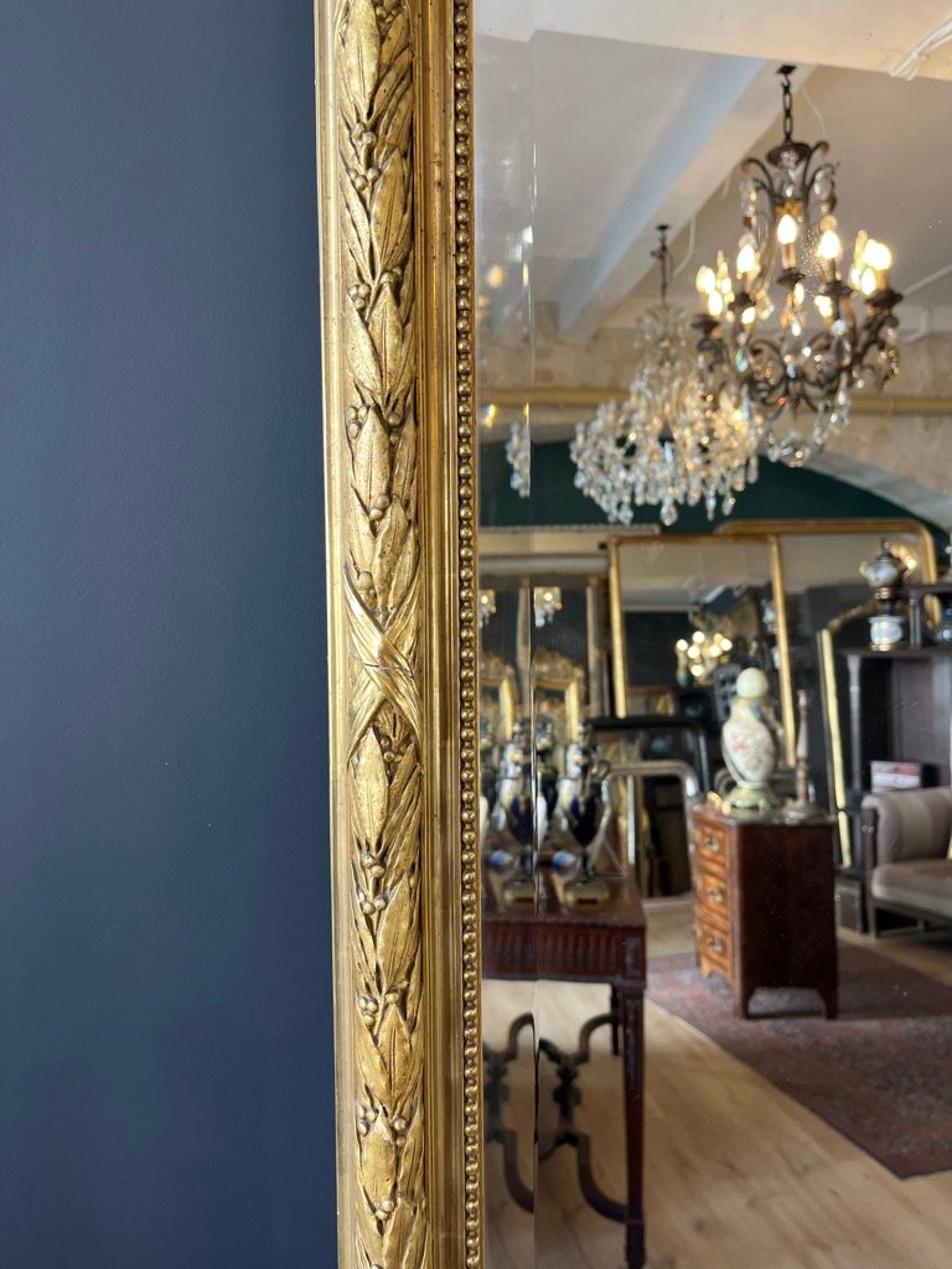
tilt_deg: -8.7
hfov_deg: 53.1
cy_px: 634
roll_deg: +0.5
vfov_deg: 67.3
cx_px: 476
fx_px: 953
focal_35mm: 26
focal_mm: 5.1
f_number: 1.6
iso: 80
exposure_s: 1/121
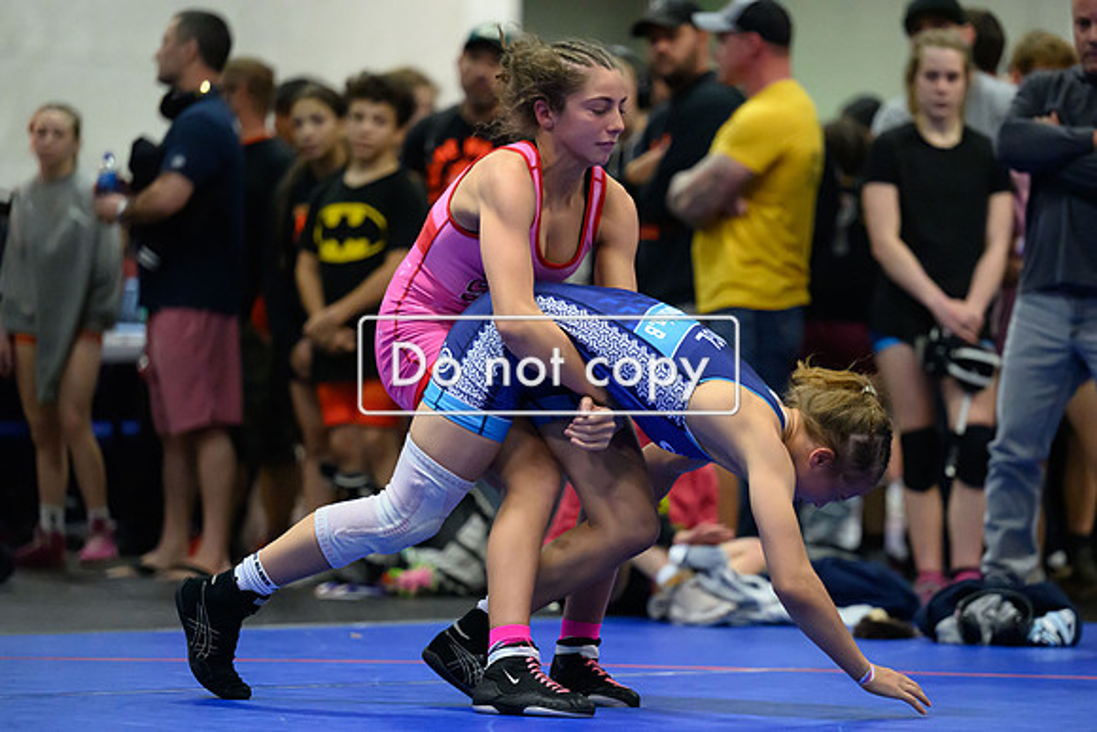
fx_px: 5412
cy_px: 433
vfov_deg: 7.7
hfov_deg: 11.6
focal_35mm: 178
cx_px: 626
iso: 11400
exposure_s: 1/800
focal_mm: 150
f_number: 2.8
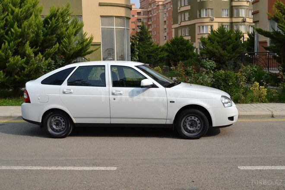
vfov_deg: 34.2
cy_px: 95
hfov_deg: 49.6
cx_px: 142
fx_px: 309
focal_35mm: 39
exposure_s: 1/250
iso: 100
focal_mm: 26
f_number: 8
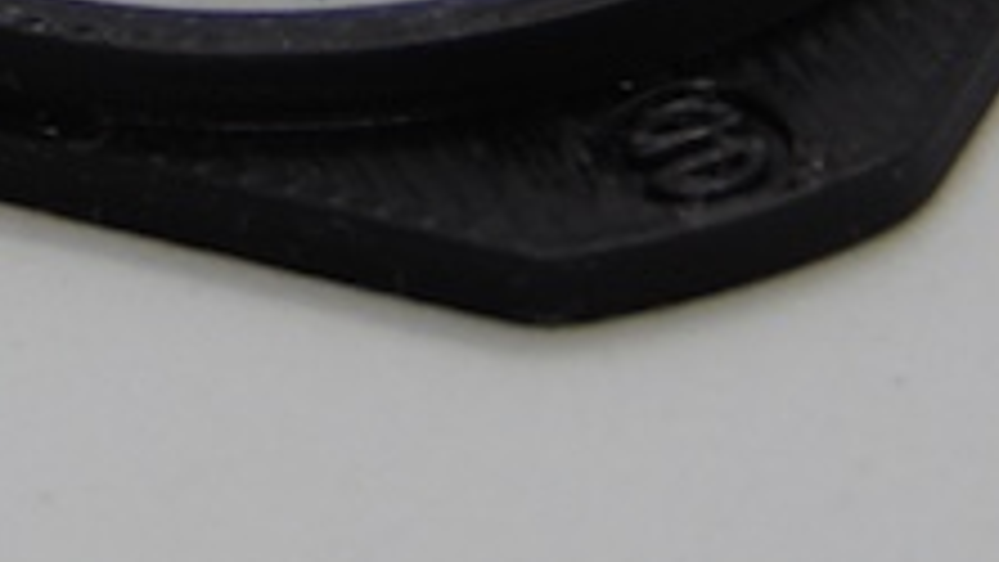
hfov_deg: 9.6
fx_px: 5909
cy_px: -306
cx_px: 212
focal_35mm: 223
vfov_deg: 5.4
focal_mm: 12.8
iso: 80
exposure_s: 1/80
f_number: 3.7
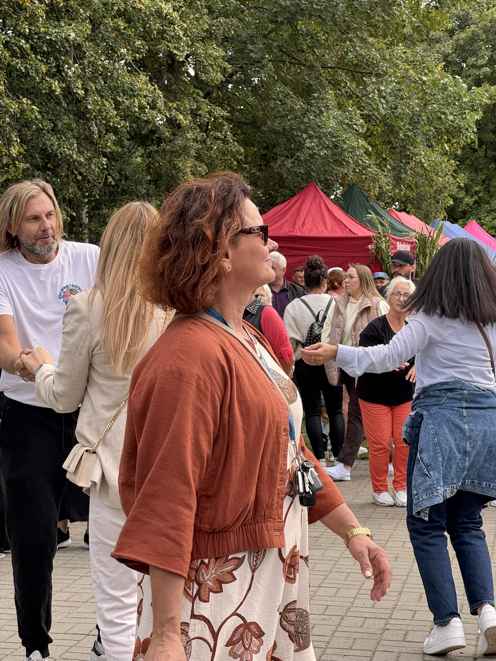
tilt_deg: +0.3
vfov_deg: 25.3
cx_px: 248
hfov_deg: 19.1
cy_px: 330
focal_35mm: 77
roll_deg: -0.3
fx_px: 1471
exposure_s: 1/136
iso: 25
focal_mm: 9
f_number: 2.8
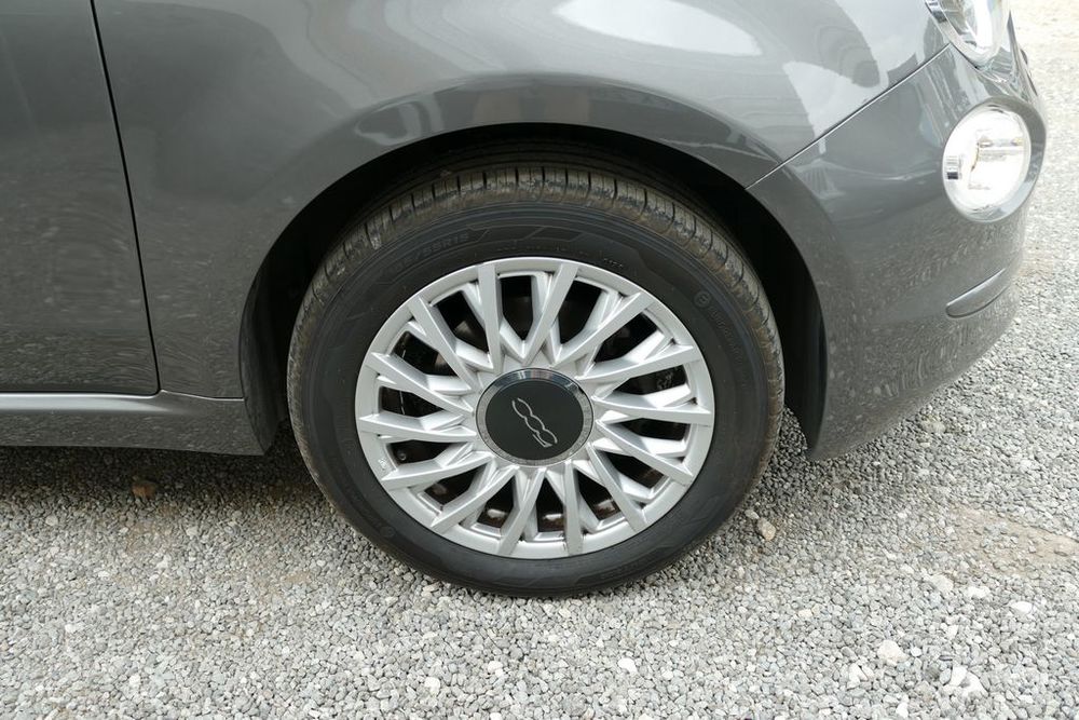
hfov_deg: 55.8
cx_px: 540
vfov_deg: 38.9
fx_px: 1019
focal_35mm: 34
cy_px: 360
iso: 125
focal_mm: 12.38
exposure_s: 1/125
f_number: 3.1
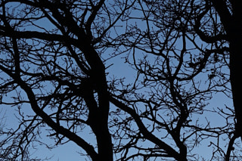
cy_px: 148
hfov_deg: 8.2
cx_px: 282
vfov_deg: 5.5
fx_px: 1680
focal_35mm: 250
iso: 100
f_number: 16
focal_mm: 50
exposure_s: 10
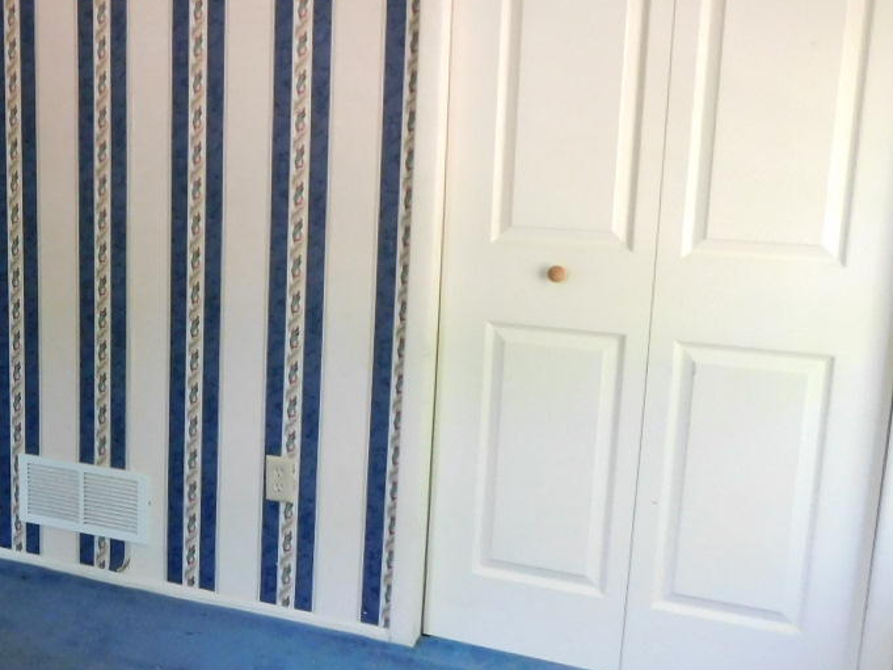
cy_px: 328
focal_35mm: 54
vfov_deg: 27.0
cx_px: -21
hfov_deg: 32.4
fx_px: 1393
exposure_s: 1/20
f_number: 3
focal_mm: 4
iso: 400
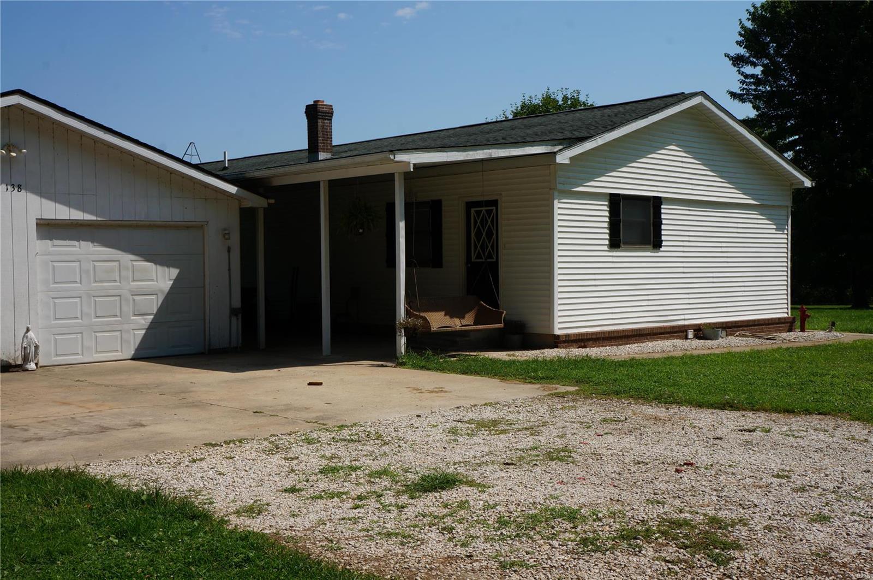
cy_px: 290
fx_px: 1017
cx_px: 436
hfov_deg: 46.5
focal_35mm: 42
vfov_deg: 31.8
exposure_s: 1/125
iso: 100
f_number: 16
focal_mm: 28
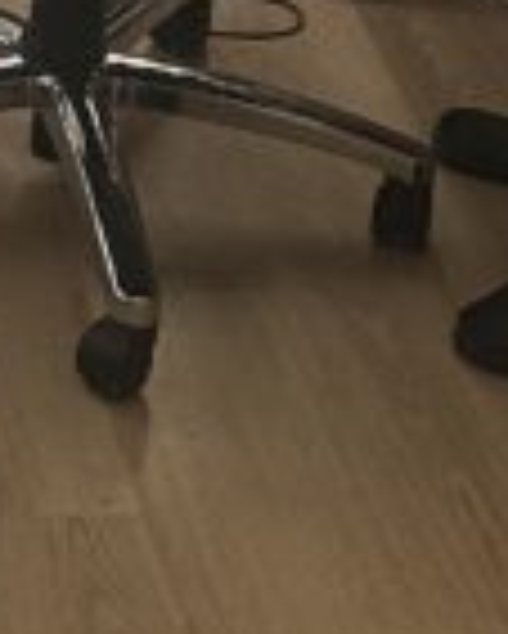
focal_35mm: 184
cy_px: -742
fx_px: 3454
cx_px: 9
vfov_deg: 9.6
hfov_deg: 8.4
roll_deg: -5.4
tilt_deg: -11.8
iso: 125
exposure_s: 1/90
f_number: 1.5
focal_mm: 5.7
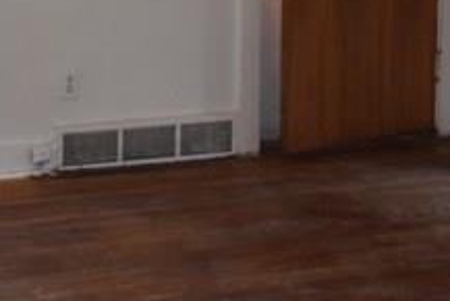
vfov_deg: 12.1
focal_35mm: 110
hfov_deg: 18.2
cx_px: 50
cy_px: -69
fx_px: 1382
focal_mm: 25
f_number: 4.5
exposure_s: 1/200
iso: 800
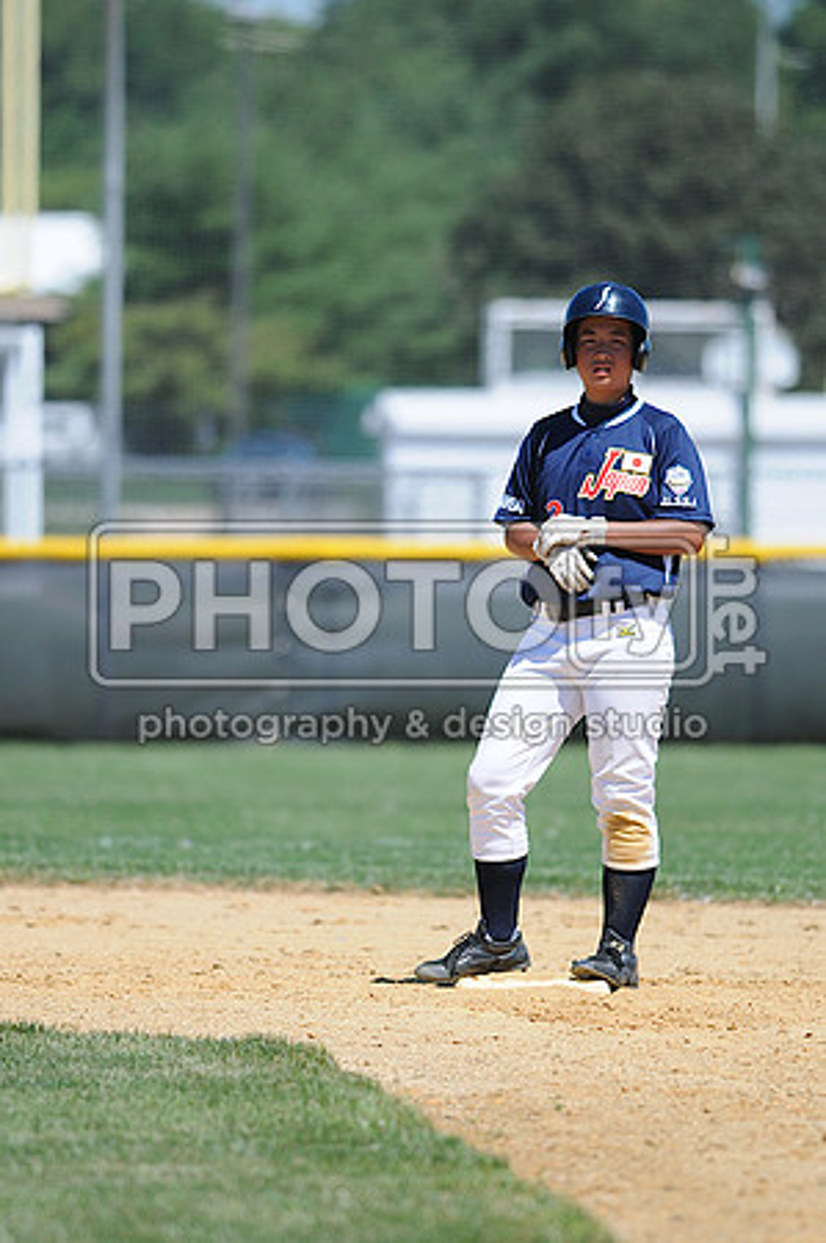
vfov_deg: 4.6
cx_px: 413
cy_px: 622
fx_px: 15522
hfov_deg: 3.0
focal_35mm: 450
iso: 200
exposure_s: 1/1600
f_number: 4
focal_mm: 300
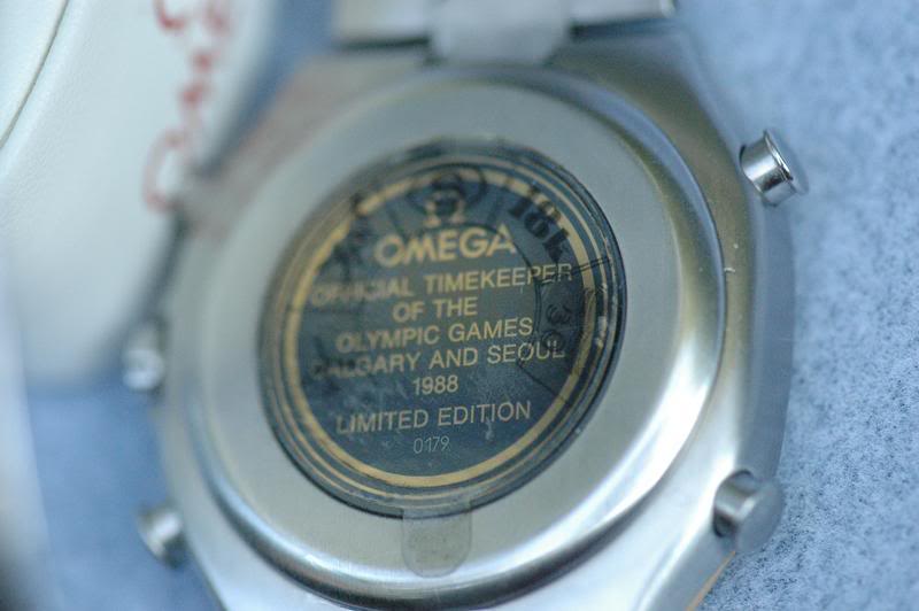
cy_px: 306
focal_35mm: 158
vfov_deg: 8.7
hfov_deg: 13.1
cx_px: 460
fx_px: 4017
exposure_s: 1/640
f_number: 4.5
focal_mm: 105
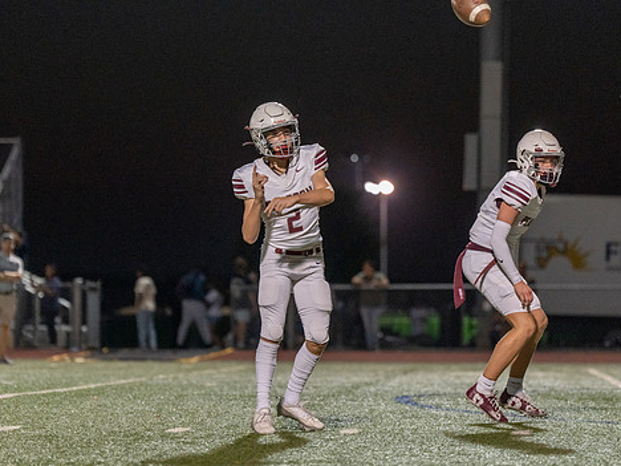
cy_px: 204
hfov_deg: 9.6
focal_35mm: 206
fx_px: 3696
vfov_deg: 7.2
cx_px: 303
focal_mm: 142
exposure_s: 1/1000
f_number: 2.8
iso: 2000
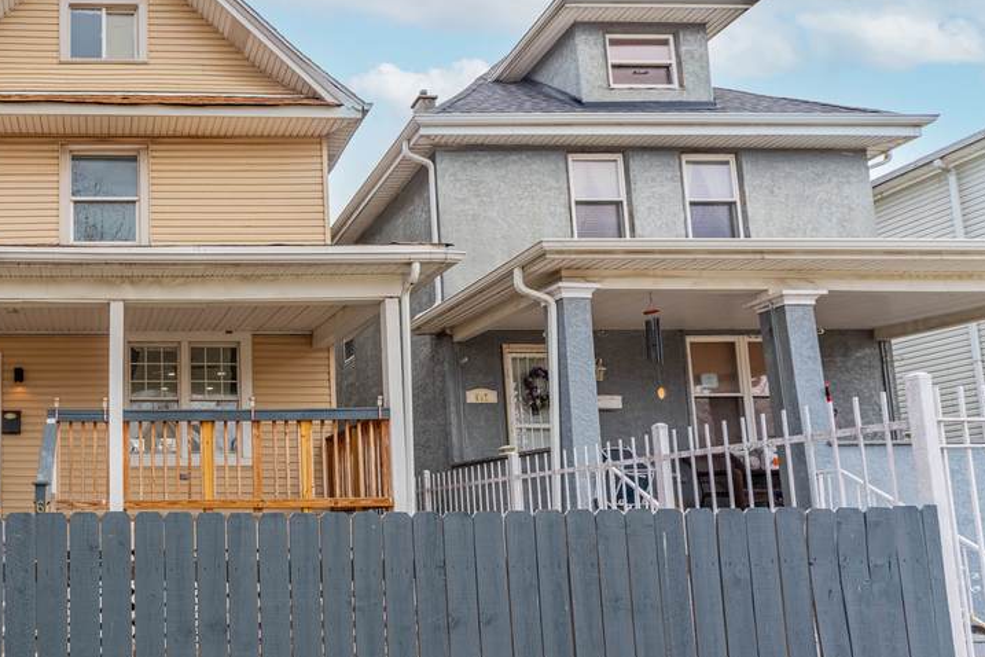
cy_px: 440
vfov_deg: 50.3
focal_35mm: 25
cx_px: 114
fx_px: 684
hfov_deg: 61.3
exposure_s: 1/8000
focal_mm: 14
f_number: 7.1
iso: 200
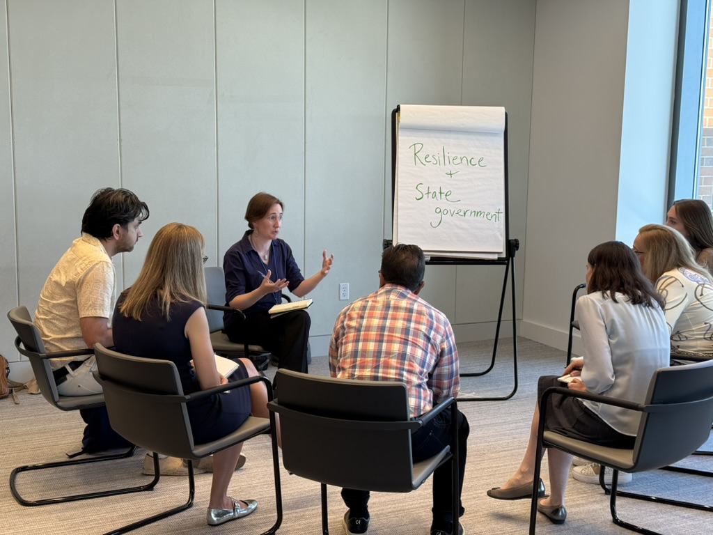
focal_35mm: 48
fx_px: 989
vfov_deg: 30.3
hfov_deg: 39.7
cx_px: 356
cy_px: 268
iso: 100
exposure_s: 1/294
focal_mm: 6.76
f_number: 1.78
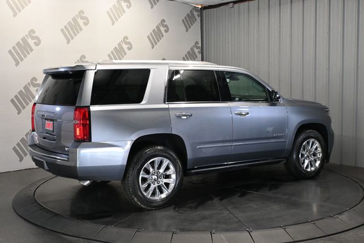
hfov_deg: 45.0
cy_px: 122
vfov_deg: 30.8
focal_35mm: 44
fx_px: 440
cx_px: 182
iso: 3200
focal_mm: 29
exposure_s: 1/125
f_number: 4.8
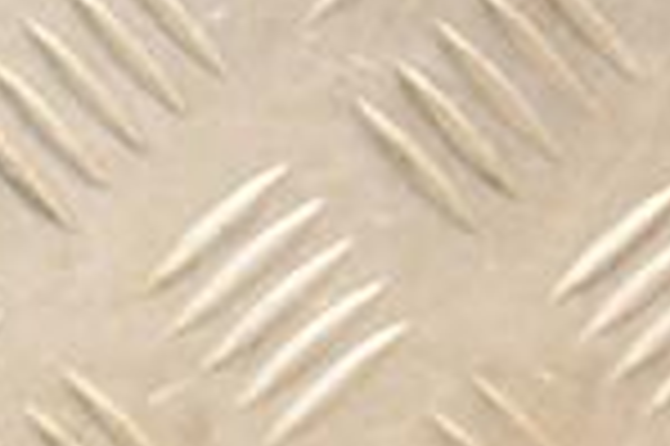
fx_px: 7418
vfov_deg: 3.4
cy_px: 811
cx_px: -409
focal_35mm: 399
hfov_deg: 5.1
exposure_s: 1/160
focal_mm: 66
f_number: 5.3
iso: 800
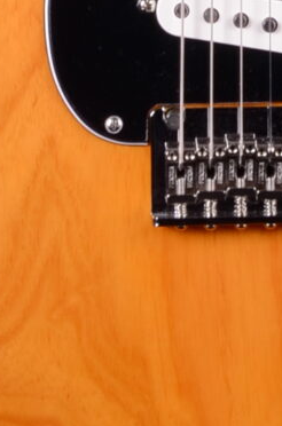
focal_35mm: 289
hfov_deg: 4.7
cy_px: -798
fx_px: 3415
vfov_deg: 6.6
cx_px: 260
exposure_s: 1/200
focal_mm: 28
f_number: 13
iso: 200
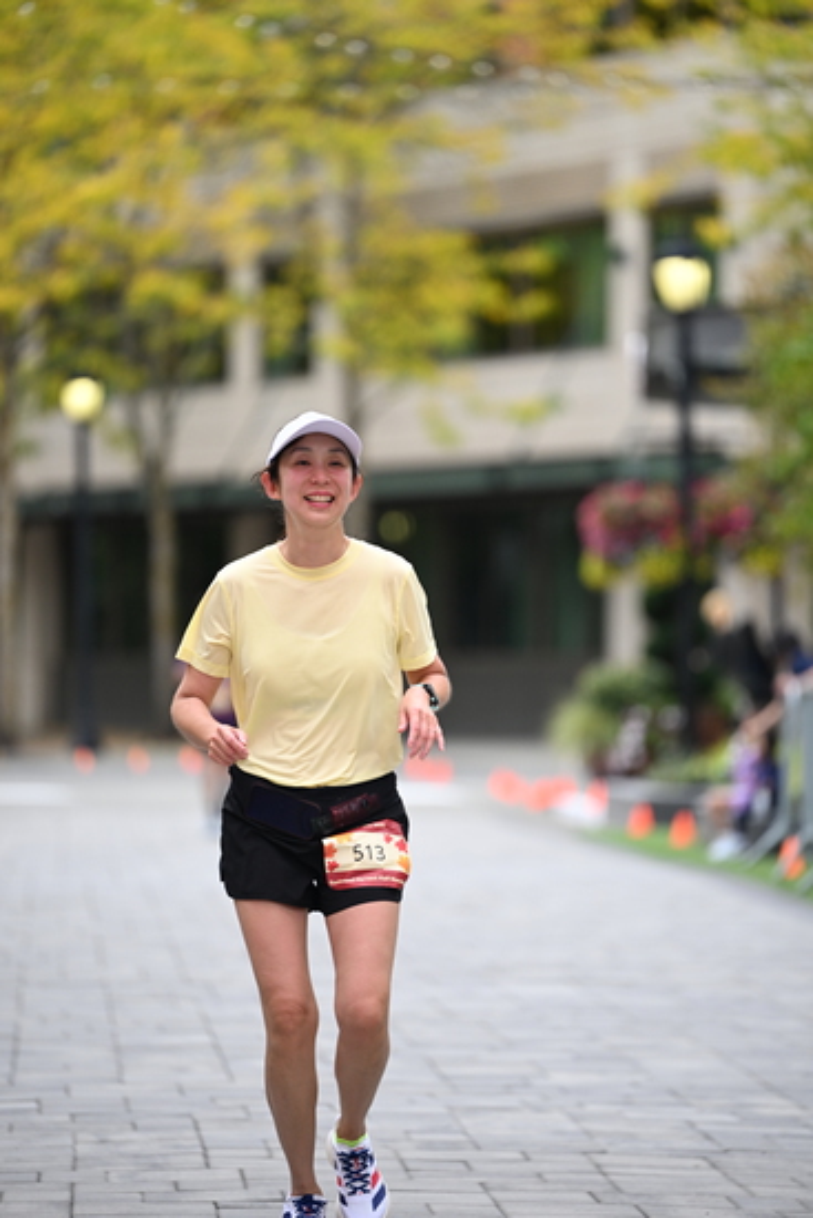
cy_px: 609
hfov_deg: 7.2
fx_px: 6432
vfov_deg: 10.8
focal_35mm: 190
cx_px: 406
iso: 640
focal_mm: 190
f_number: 2.8
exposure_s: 1/2000
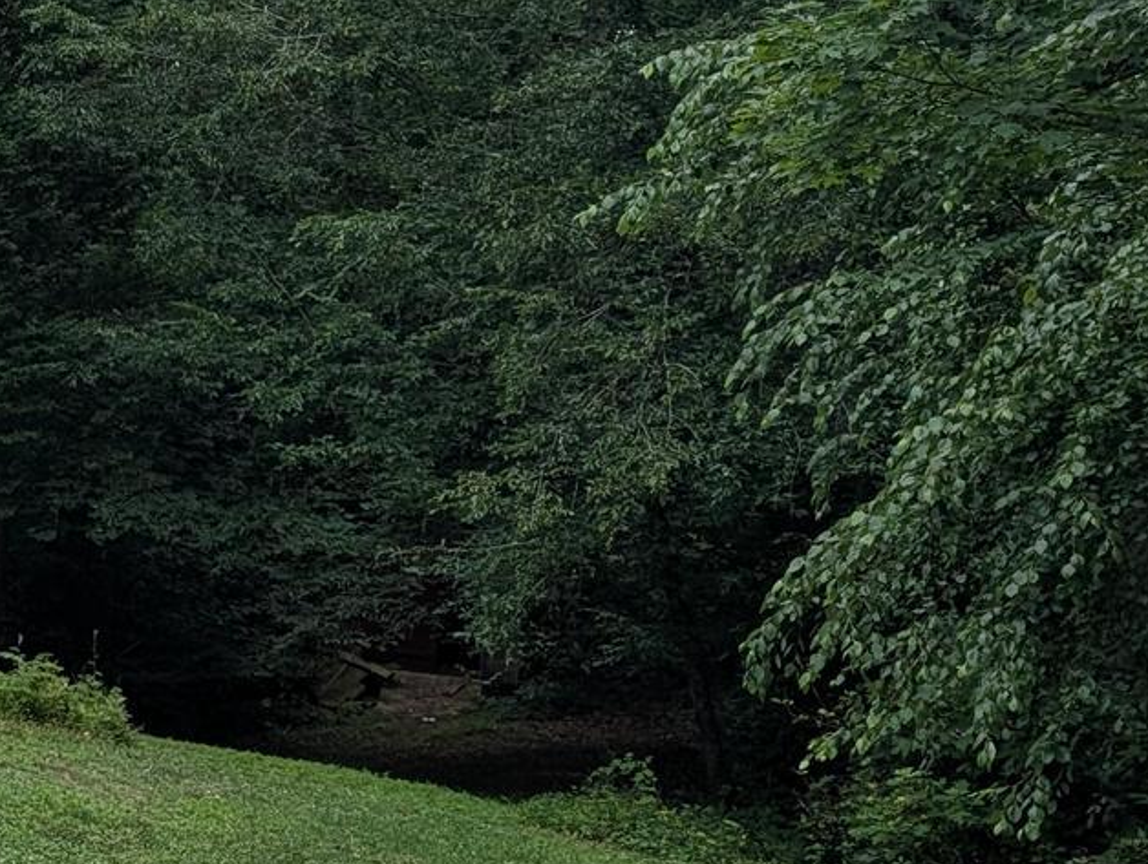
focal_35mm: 78
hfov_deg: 21.5
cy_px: 232
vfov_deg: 18.8
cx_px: -514
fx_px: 2591
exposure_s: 1/376
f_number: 1.68
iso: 19
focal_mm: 6.9
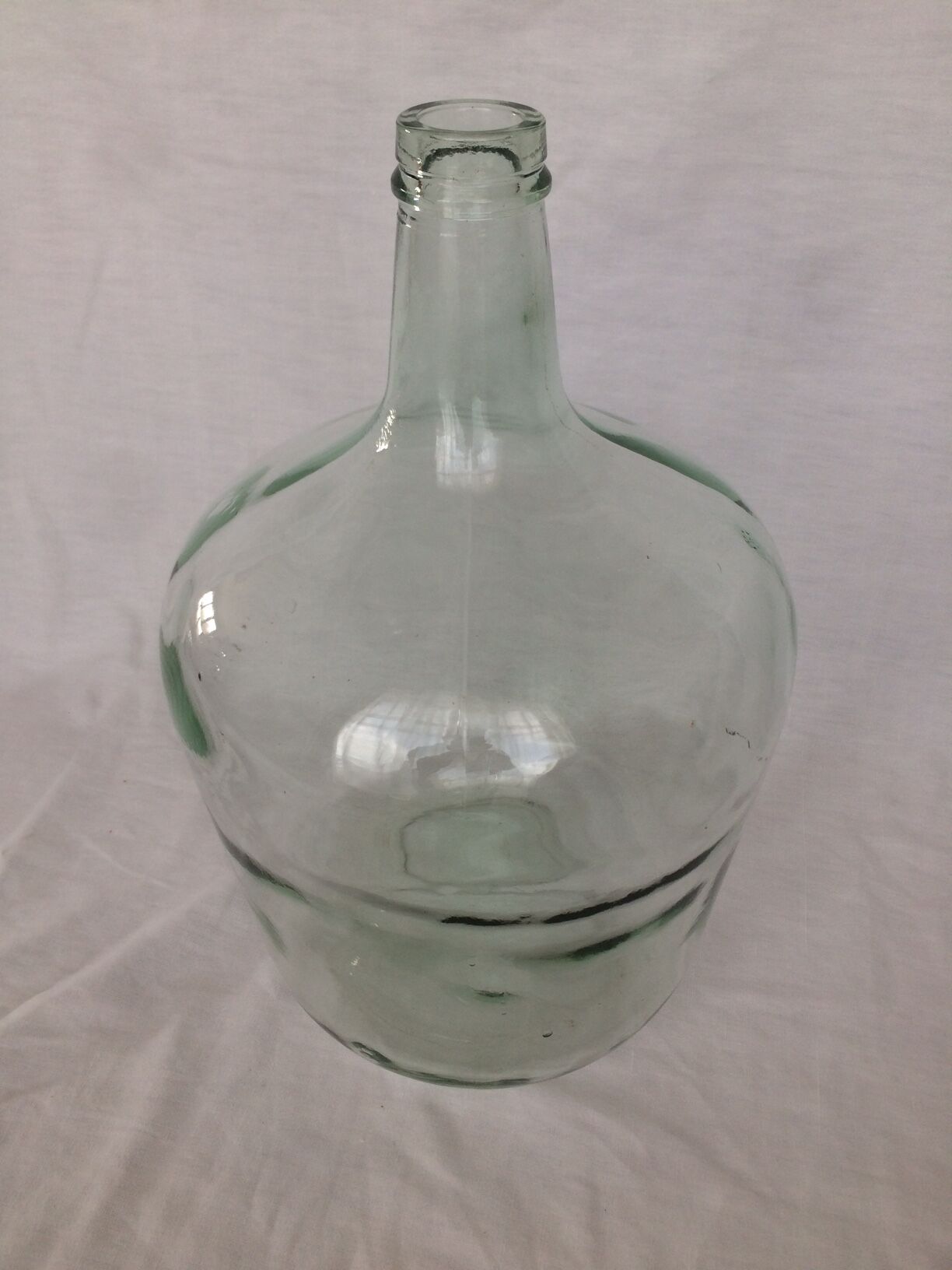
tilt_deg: -39.9
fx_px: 1063
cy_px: 635
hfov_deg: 48.2
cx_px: 476
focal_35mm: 29
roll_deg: +1.1
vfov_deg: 61.7
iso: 40
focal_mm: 4.15
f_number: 2.2
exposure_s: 1/100
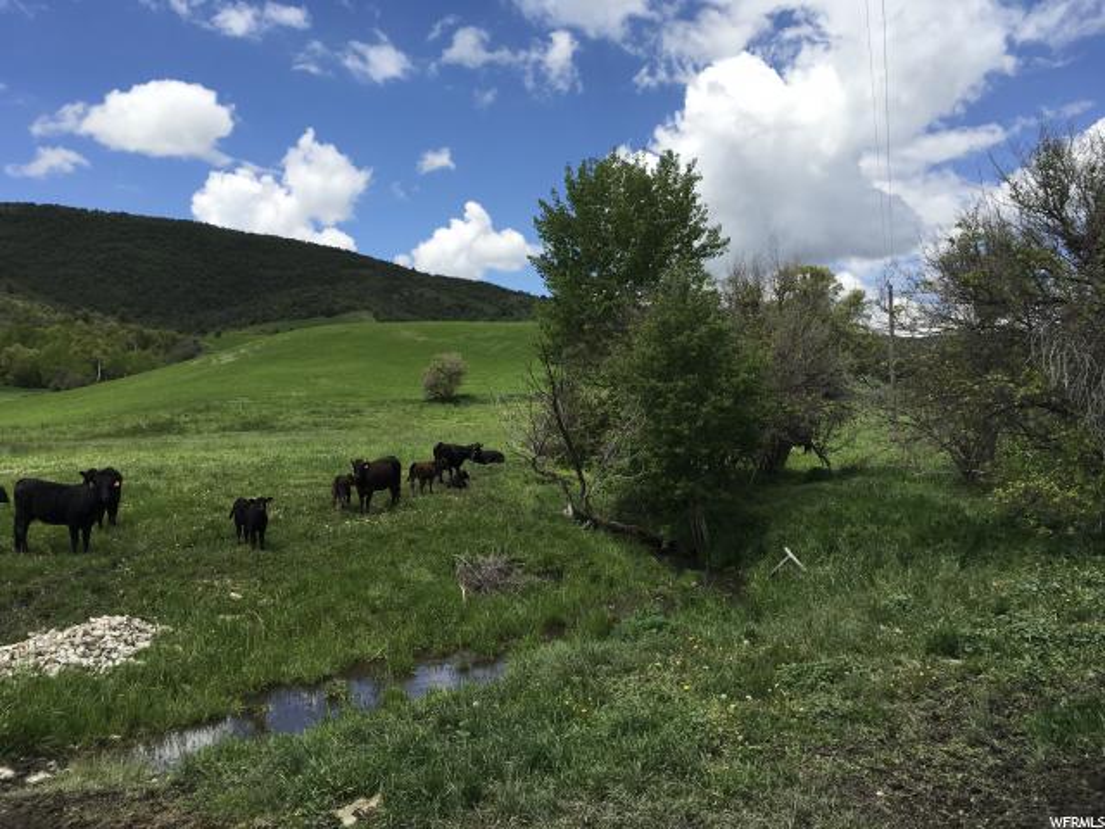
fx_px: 926
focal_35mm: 29
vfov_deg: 48.2
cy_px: 414
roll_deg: -0.3
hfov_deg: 61.7
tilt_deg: +0.7
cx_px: 552
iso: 25
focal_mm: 4.15
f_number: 2.2
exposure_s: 1/1709
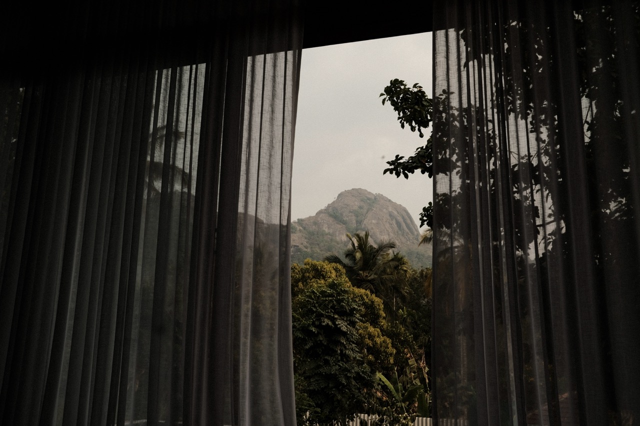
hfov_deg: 54.4
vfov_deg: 37.8
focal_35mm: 35
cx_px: 320
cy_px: 213
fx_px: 622
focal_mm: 23
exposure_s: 1/125
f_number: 11
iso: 200
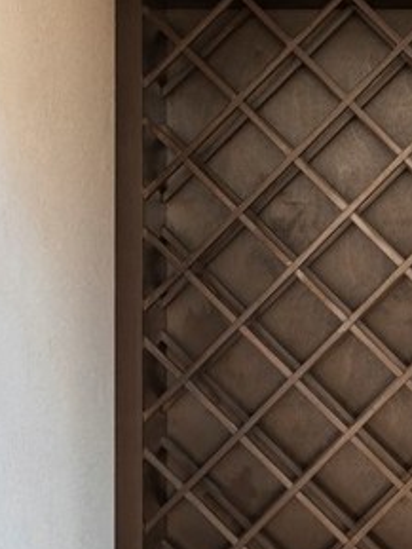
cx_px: 446
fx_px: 1887
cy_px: 310
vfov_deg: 16.5
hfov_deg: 12.3
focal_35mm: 119
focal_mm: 35
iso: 100
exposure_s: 2.5
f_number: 5.6
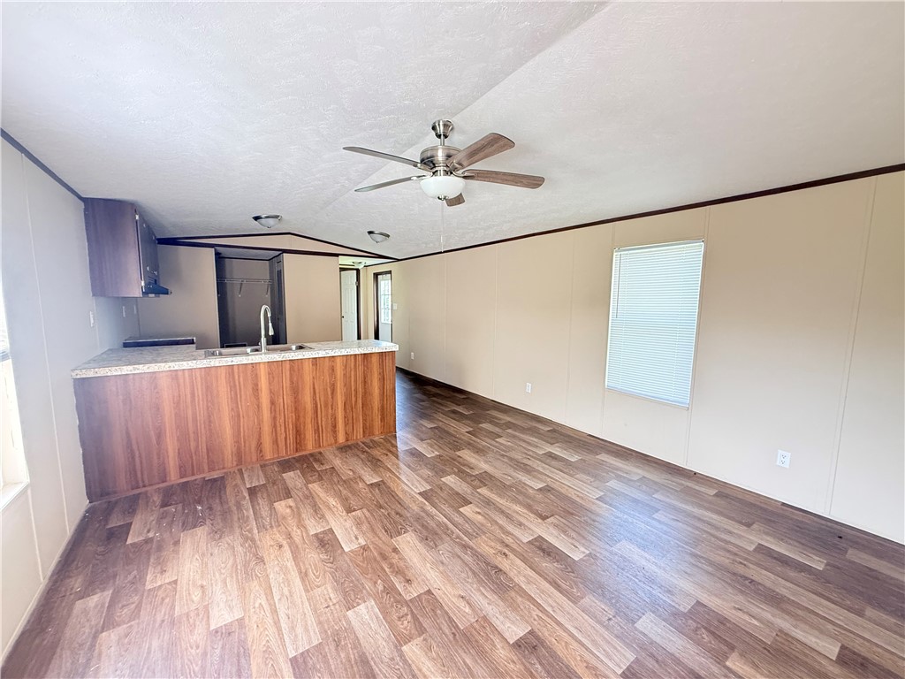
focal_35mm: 14
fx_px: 366
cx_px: 452
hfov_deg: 102.1
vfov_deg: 85.7
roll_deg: -1.0
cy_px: 340
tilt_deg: -6.2
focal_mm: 2.22
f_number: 2.2
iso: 320
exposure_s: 1/60
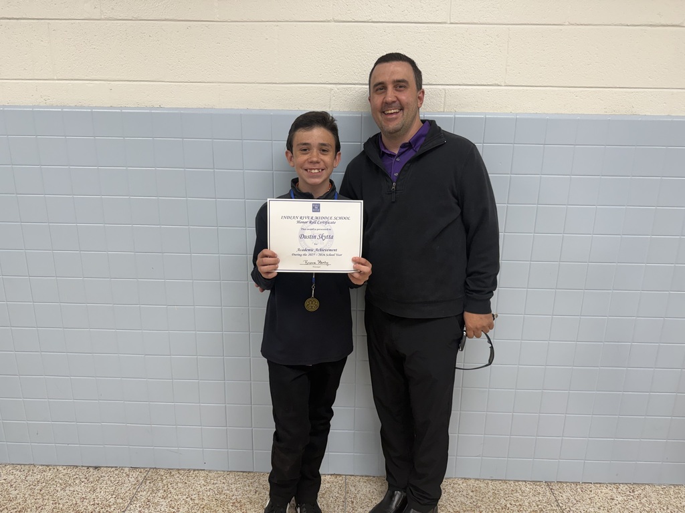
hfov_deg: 71.6
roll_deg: -1.4
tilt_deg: -15.1
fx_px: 475
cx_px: 342
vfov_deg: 56.8
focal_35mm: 24
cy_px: 256
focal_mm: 6.76
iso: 125
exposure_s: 1/120
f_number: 1.78
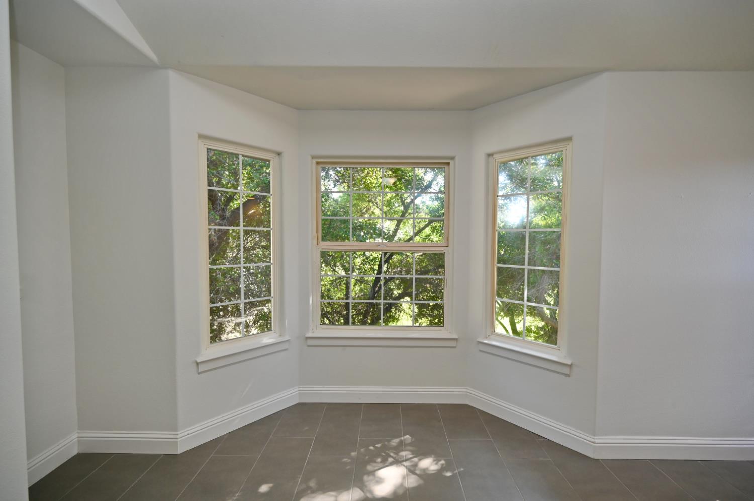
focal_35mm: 14
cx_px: 377
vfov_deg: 81.1
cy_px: 250
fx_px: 293
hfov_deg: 104.3
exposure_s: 1/60
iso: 220
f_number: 4
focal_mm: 14
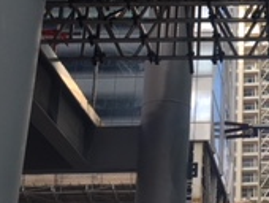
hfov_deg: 17.5
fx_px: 848
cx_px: 285
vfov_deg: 13.4
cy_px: -17
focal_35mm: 109
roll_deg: -0.2
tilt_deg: +26.1
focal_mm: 4.15
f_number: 2.2
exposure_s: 1/538
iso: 25
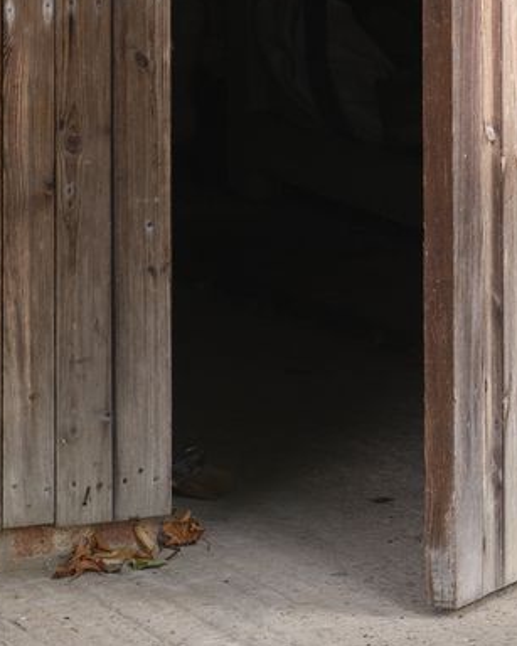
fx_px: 4898
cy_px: -630
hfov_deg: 5.9
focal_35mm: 256
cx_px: 972
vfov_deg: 7.3
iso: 100
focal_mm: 75
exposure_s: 1/15
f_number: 8
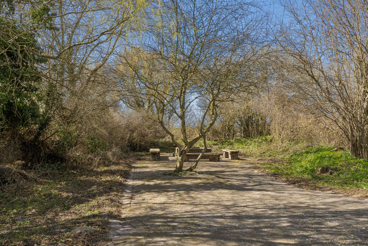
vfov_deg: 43.6
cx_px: 184
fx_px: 307
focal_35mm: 30
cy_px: 123
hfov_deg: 61.9
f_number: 8
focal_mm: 20
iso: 250
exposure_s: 1/640
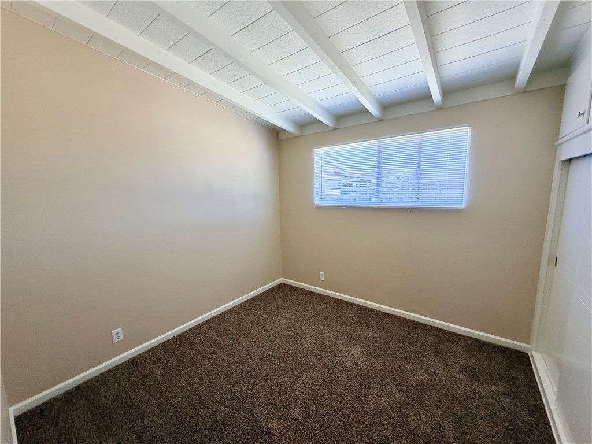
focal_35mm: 14
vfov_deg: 85.7
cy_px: 222
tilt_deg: -6.5
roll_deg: +2.0
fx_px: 239
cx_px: 296
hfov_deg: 102.1
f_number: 2.2
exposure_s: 1/120
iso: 160
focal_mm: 2.22
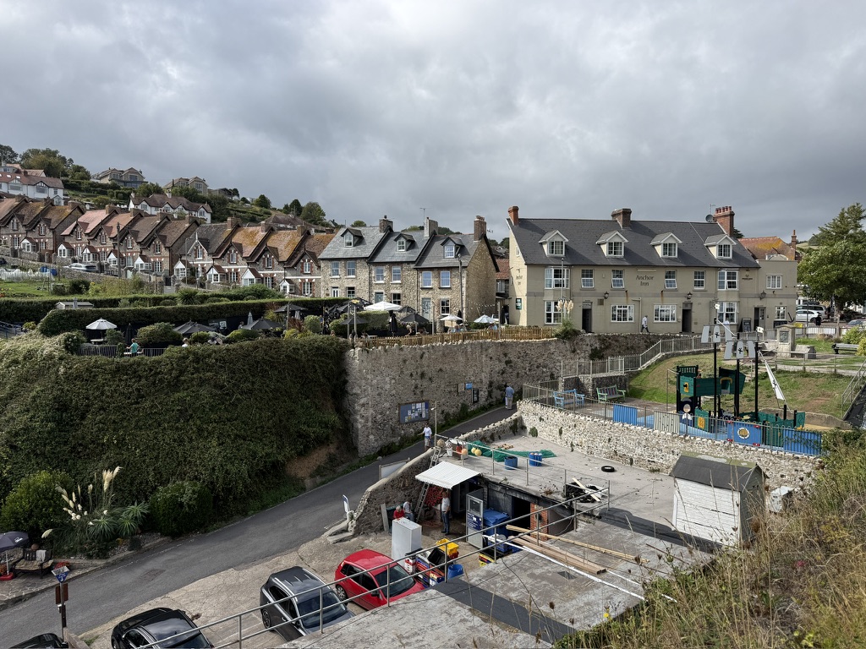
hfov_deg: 71.6
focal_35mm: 24
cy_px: 324
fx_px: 600
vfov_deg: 56.8
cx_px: 433
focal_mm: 6.76
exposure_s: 1/5319
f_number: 1.78
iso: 80
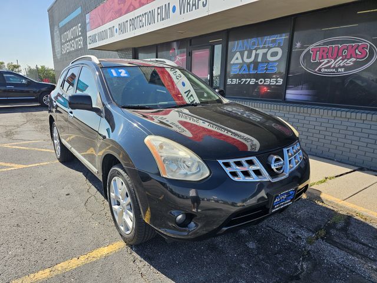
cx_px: 188
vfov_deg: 58.9
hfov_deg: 73.9
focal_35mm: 23
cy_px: 142
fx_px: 250
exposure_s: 1/390
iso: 10
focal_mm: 6.3
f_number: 1.7
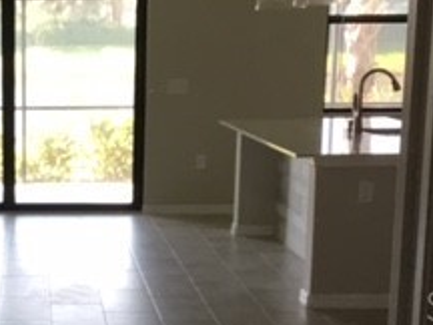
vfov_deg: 15.8
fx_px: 1151
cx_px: -26
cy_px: 305
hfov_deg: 20.5
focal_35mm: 92
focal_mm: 3.3
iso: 25
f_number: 2.4
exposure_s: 1/30
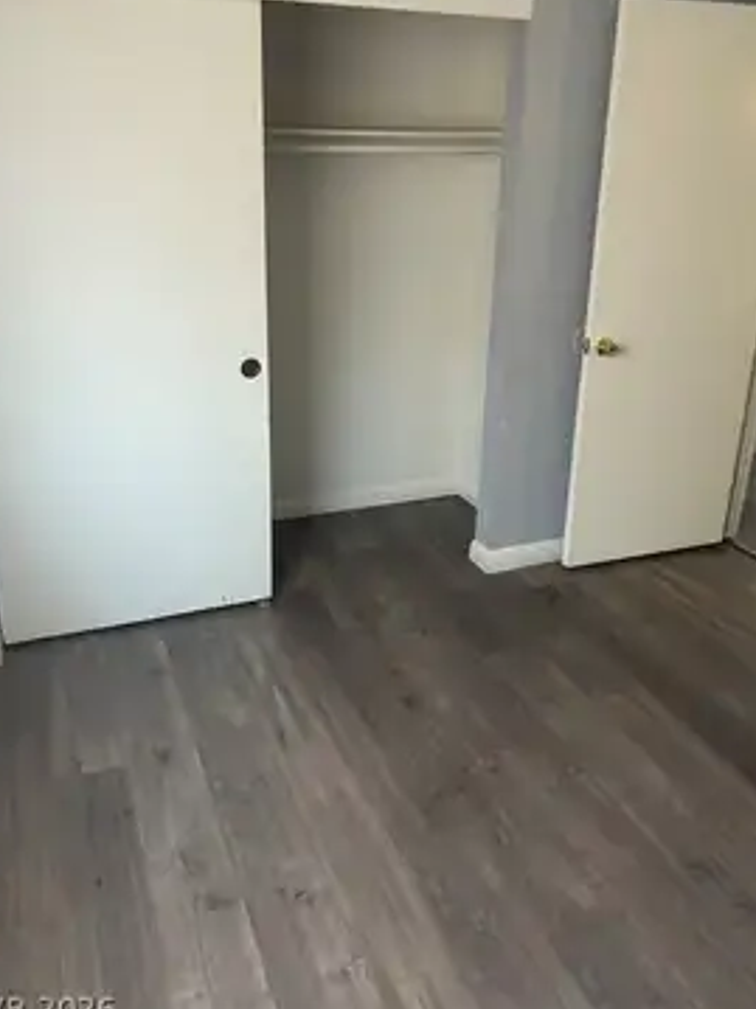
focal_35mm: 29
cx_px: 379
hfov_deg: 48.2
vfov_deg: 61.6
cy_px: 472
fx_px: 845
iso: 125
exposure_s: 1/60
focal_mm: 5.7
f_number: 1.5
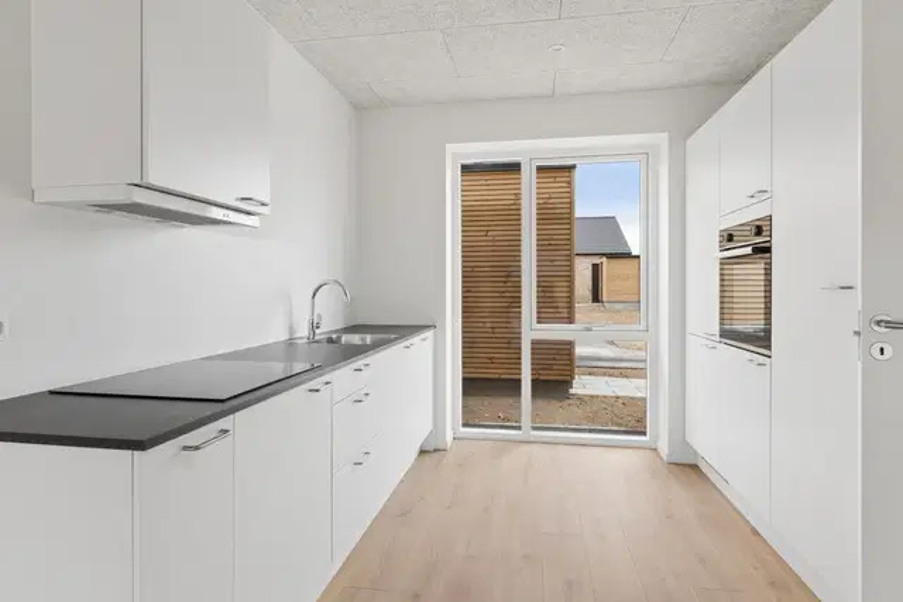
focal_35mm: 20
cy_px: 301
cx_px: 452
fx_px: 489
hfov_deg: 85.4
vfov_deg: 63.2
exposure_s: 1/25
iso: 200
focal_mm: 13
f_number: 8
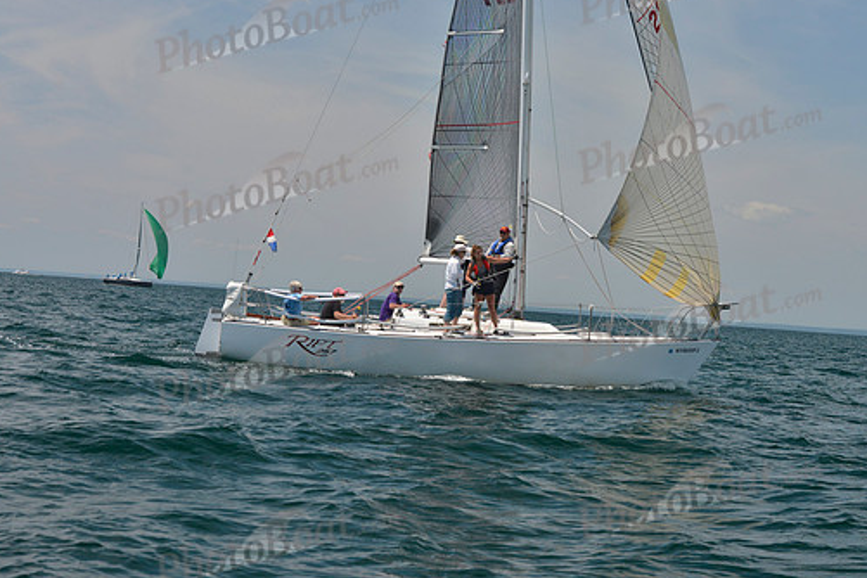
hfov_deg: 25.0
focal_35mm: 81
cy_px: 254
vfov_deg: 16.8
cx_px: 490
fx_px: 1951
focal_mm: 70
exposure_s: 1/800
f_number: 8
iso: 400
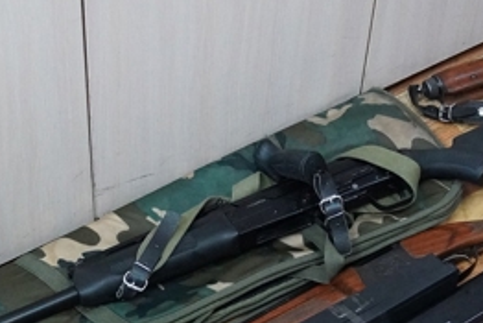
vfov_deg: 13.8
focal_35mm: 98
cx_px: 253
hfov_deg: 20.7
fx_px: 1321
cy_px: 258
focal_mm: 23
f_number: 4
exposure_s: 1/160
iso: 6400
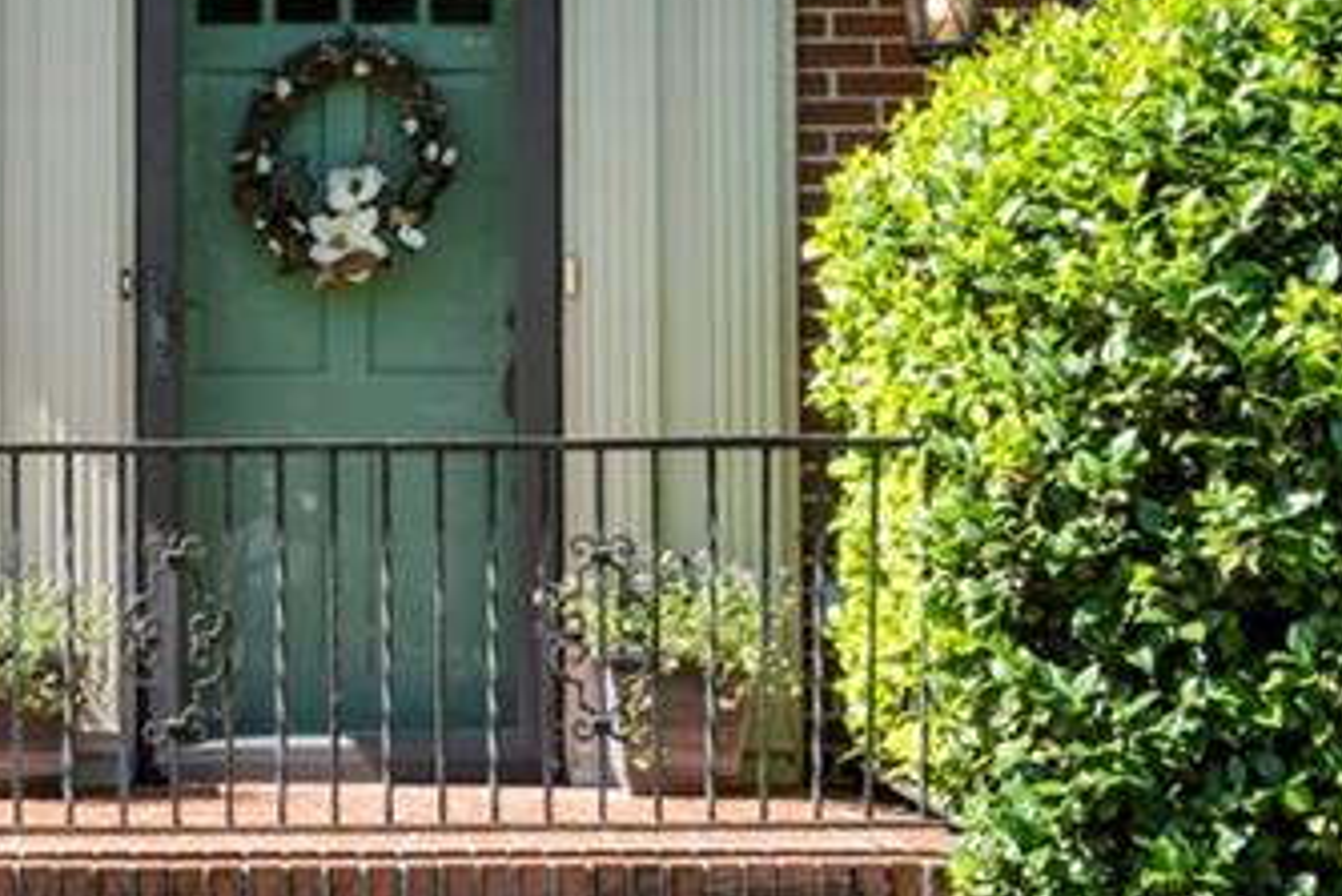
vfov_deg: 14.5
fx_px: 3517
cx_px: 285
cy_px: 374
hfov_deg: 21.4
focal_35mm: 94
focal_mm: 20.5
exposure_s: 1/250
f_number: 11
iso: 640
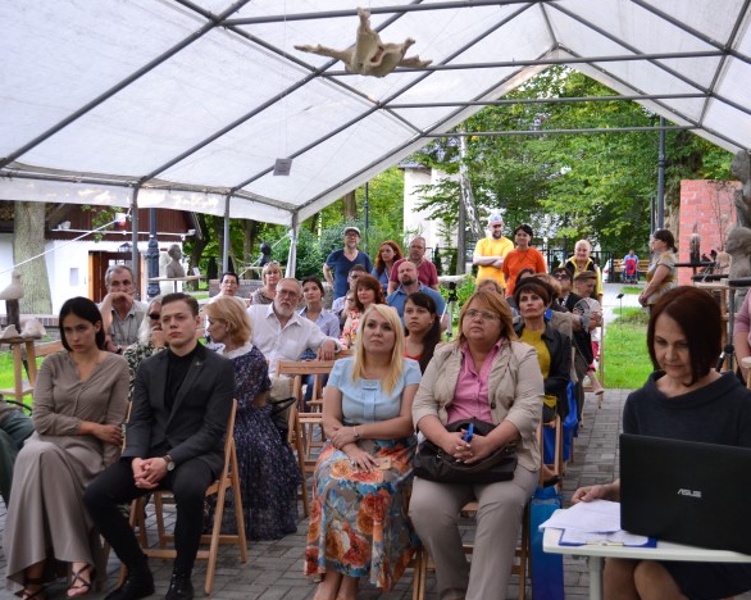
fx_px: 1000
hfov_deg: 41.2
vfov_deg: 33.4
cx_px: 358
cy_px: 300
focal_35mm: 45
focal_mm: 26
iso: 800
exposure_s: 1/50
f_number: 4.2
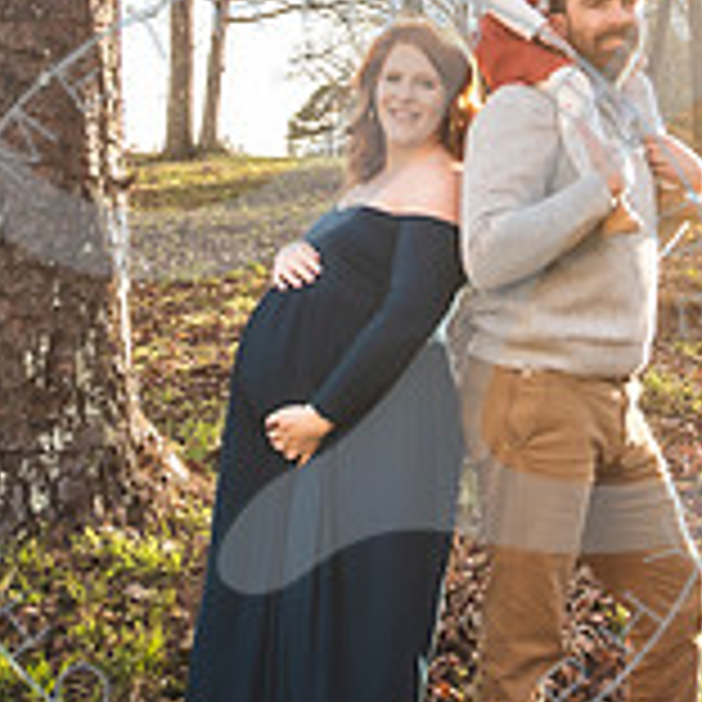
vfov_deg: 27.8
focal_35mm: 59
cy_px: 45
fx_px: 1354
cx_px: 526
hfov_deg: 28.6
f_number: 2.8
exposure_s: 1/250
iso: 100
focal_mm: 24
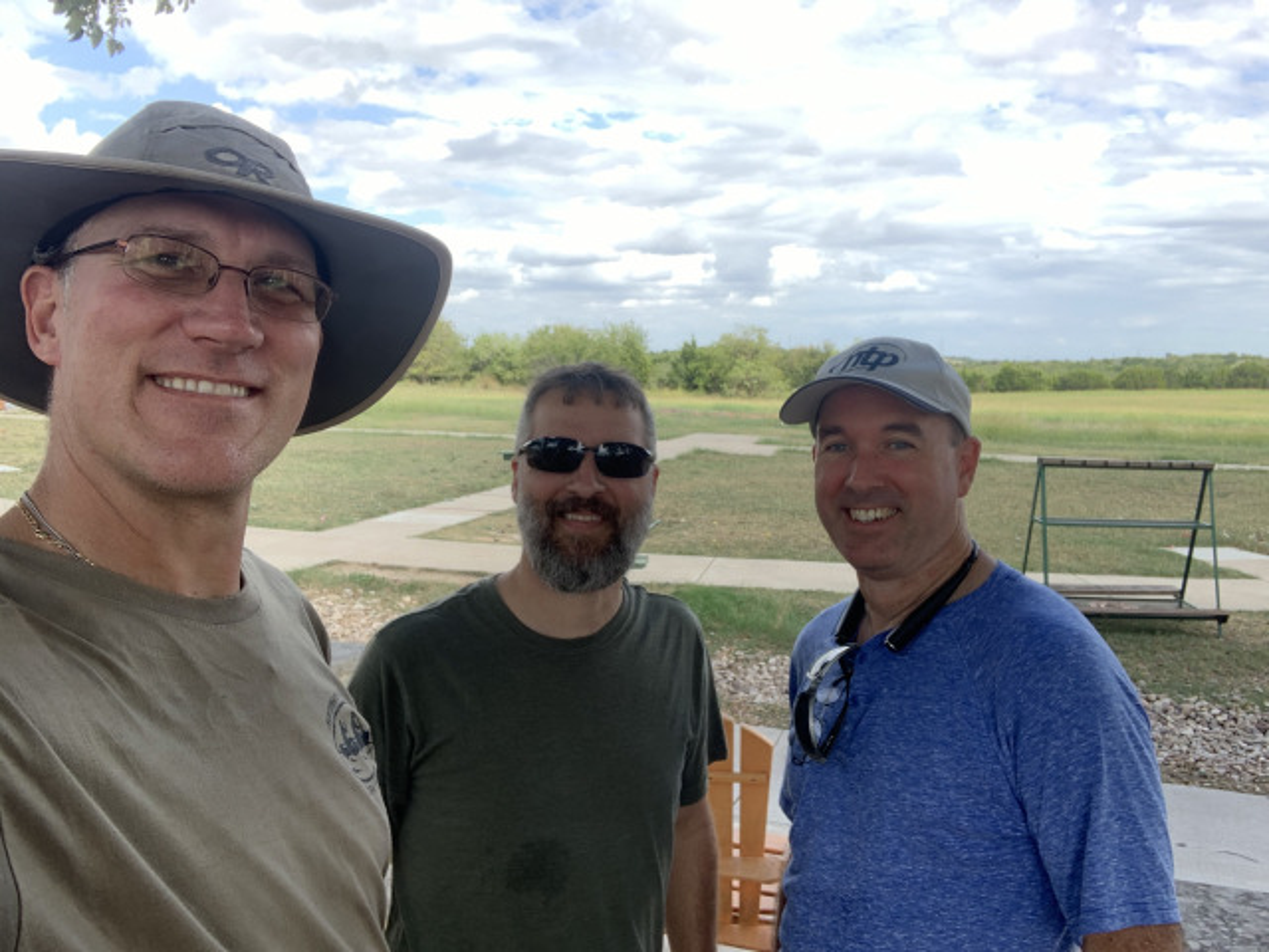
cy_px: 476
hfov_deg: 56.8
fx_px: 1173
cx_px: 634
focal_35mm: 32
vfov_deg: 44.2
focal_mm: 2.87
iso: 16
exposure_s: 1/157
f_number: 2.2
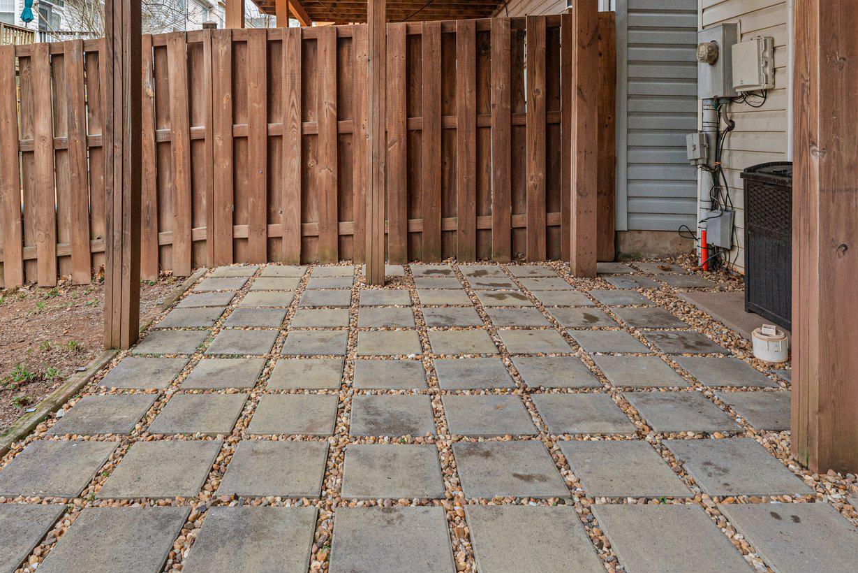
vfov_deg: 48.4
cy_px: 131
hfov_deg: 70.5
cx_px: 374
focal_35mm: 25
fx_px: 604
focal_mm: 15.2
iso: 640
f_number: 8
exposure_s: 1/200
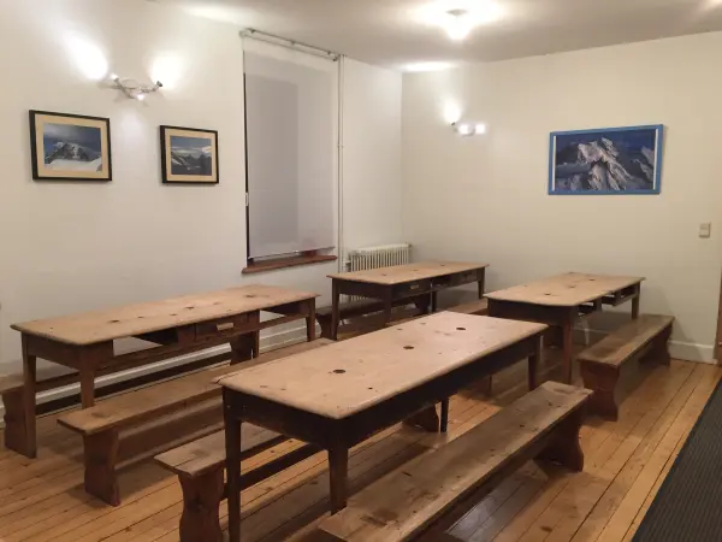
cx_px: 361
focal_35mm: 29
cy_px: 271
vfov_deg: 48.2
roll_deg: -1.2
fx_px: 605
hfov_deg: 61.7
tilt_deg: -7.1
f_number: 2.2
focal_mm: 4.15
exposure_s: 1/33
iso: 125
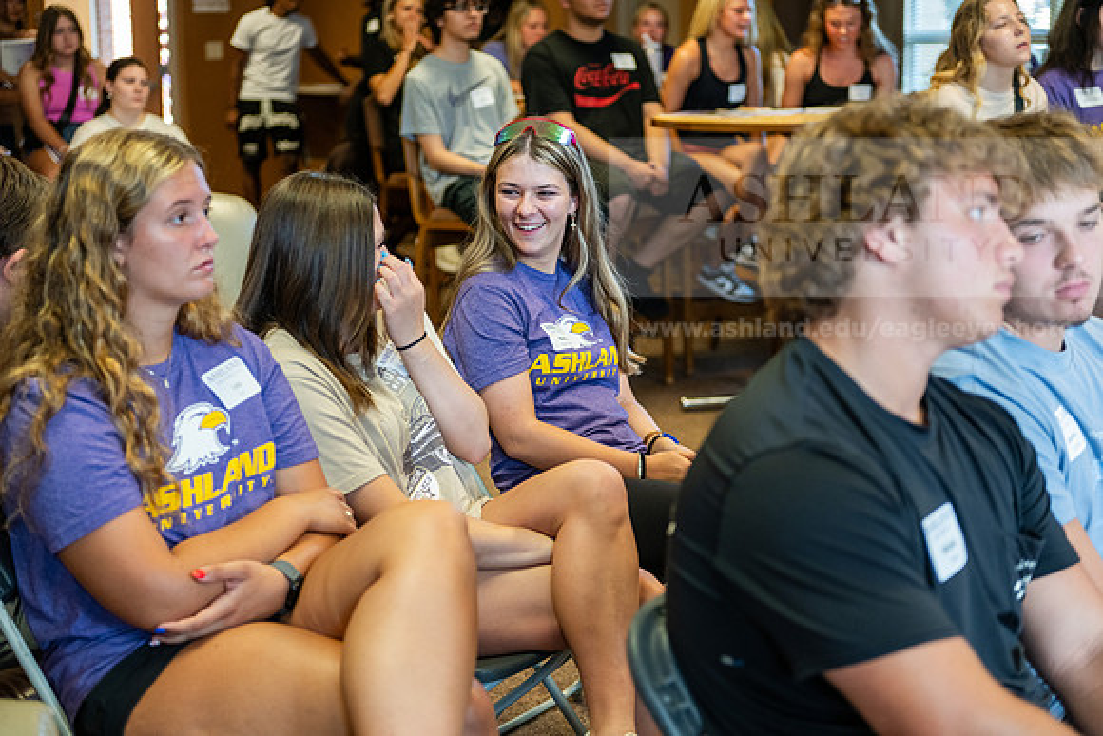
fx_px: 1839
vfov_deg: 22.6
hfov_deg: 33.4
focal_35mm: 60
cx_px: 552
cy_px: 368
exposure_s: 1/200
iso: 1250
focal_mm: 60
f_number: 2.8
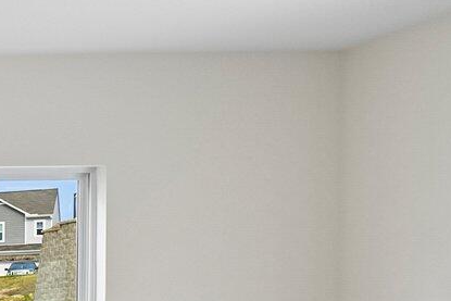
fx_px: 927
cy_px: 340
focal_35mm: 74
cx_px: -544
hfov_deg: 16.6
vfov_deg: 17.7
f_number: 8
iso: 400
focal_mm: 15
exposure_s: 1/50
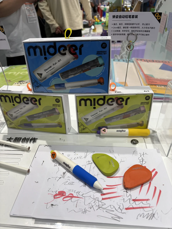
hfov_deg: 53.1
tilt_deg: -33.9
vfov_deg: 67.3
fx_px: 172
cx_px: 86
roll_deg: +3.5
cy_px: 114
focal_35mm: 26
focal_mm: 5.96
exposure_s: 1/296
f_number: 1.6
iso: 40
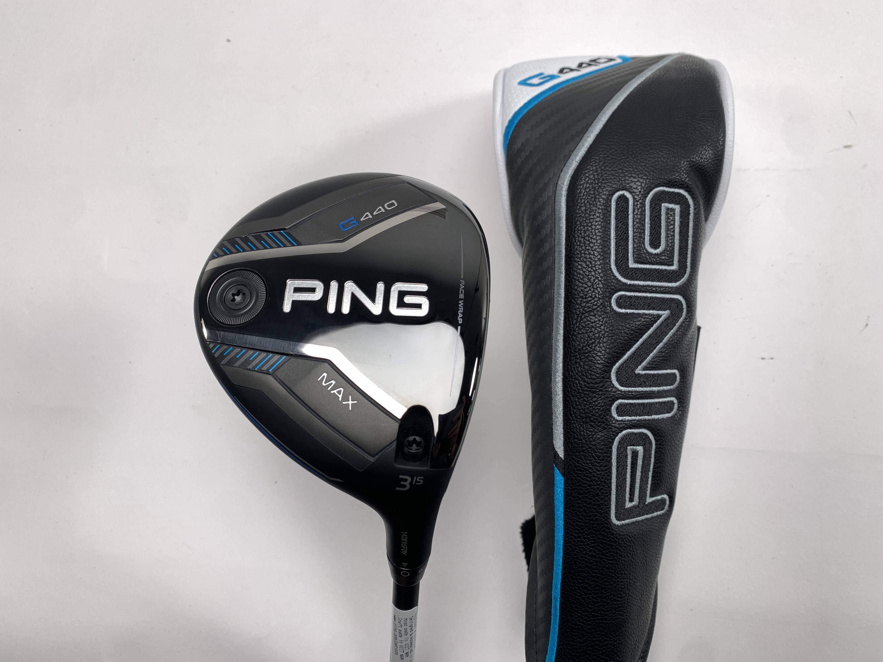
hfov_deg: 67.3
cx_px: 442
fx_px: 663
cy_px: 331
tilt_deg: -73.6
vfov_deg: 53.1
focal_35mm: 26
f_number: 1.8
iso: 32
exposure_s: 1/120
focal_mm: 4.25
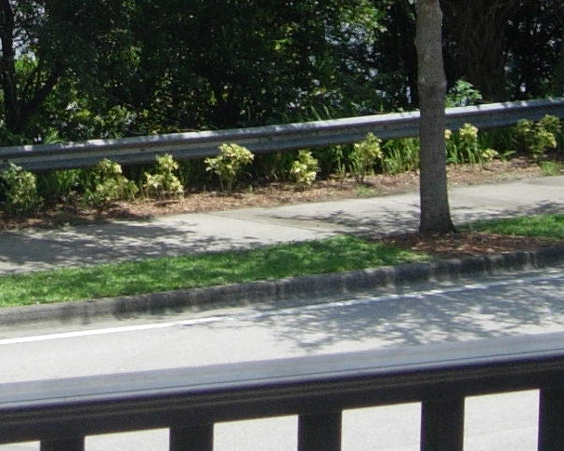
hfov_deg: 11.1
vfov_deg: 8.9
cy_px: -63
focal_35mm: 171
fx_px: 2853
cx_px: -87
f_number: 2.9
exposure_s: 1/1024
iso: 64
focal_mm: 8.5
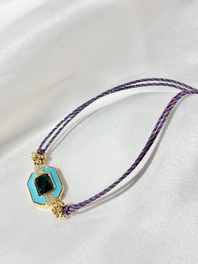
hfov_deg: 28.0
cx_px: 99
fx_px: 397
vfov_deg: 36.8
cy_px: 132
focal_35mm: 52
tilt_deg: -52.1
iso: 32
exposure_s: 1/286
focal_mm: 5.96
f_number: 1.6
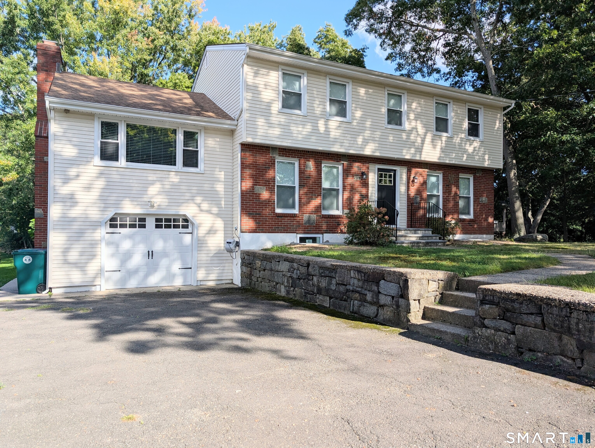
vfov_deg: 56.9
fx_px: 413
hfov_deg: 71.5
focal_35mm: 24
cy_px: 224
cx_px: 298
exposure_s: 1/6897
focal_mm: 6.9
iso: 22
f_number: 1.68
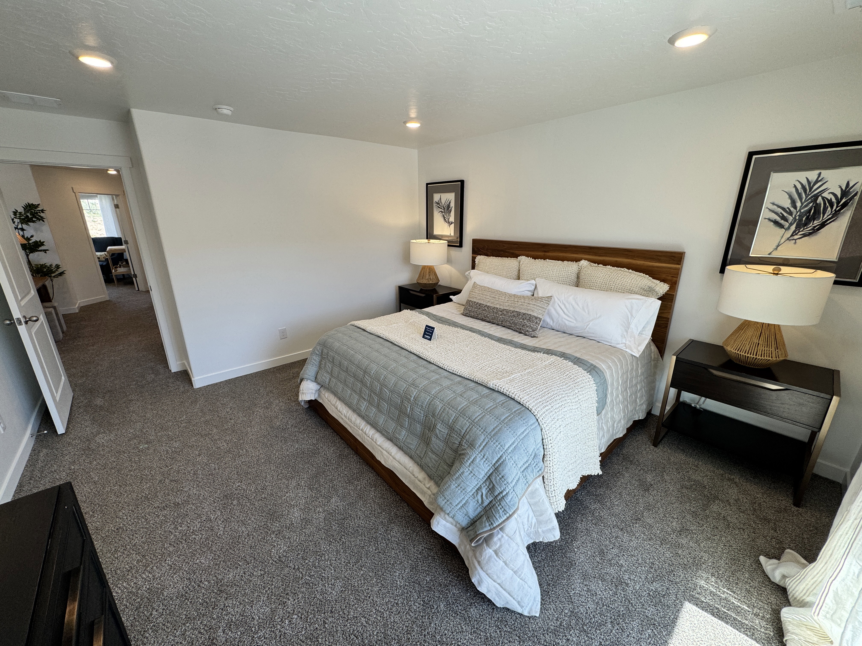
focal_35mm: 14
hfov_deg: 102.1
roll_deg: +0.3
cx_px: 431
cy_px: 323
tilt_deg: -17.4
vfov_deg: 85.7
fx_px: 349
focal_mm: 2.22
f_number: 2.2
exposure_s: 1/120
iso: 64
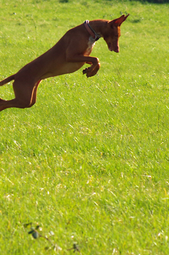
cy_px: 108
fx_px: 2797
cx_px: 76
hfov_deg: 3.5
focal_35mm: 396
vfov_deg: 5.2
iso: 400
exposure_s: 1/800
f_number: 9
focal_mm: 200
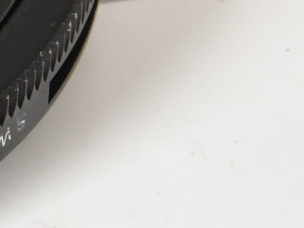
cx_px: -401
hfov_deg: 3.0
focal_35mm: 655
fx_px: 5751
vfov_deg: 2.3
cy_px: -27
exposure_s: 1/125
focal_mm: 120
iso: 1600
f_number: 16
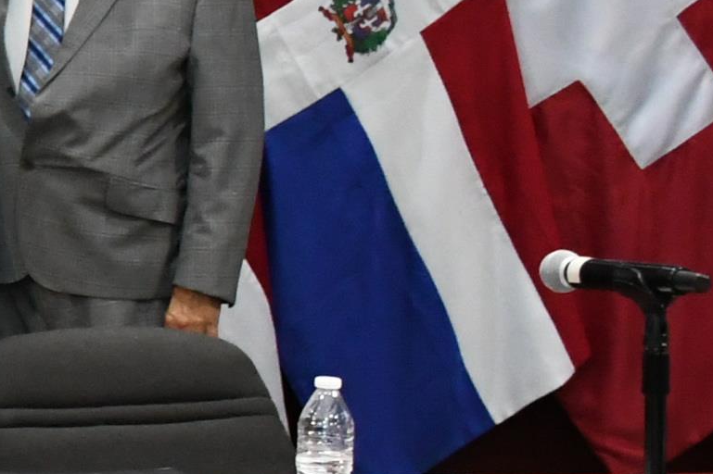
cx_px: -1085
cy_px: 130
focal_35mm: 163
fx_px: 3227
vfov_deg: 8.4
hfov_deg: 10.5
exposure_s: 1/100
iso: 3200
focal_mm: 20
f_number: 5
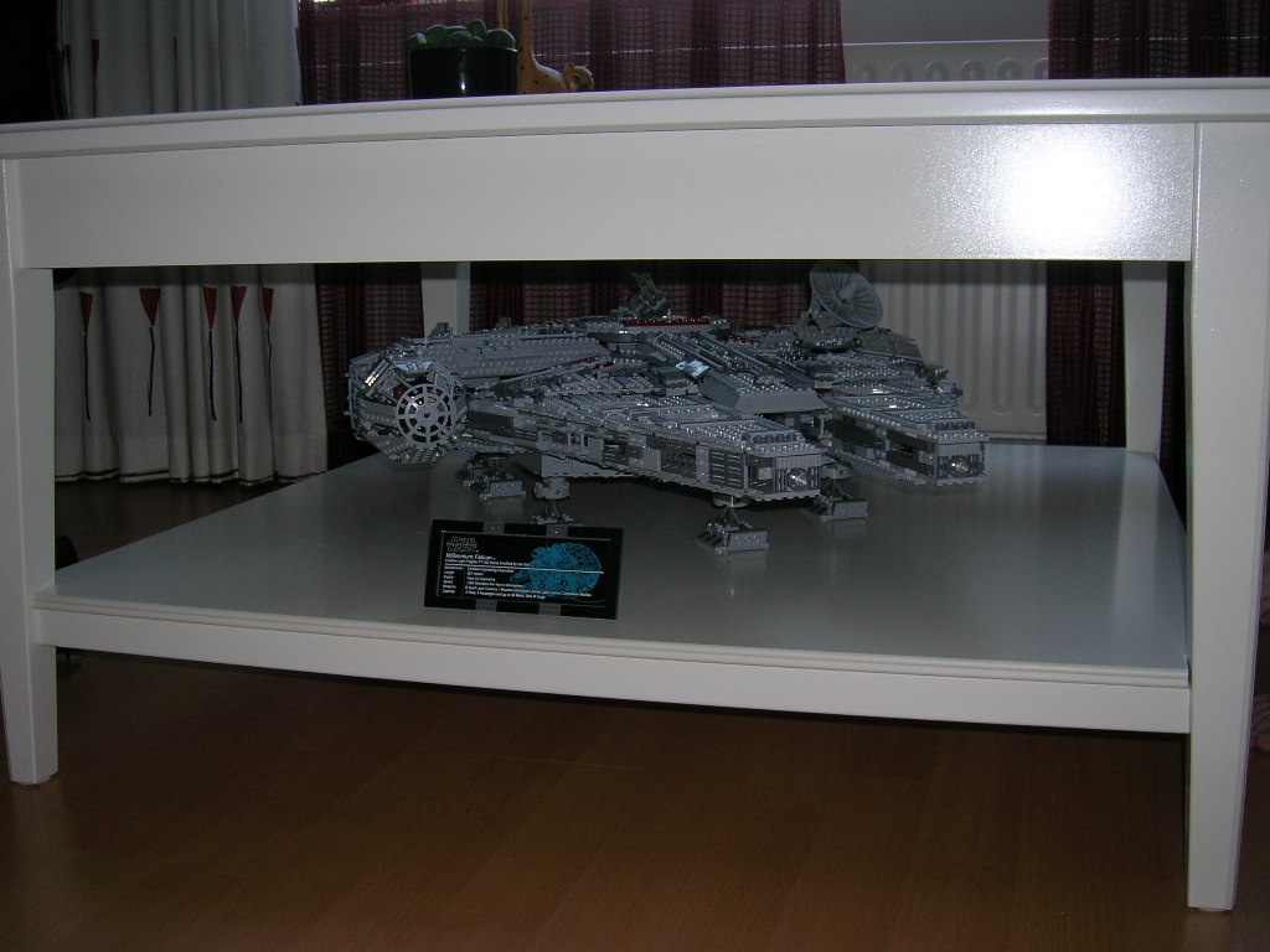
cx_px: 635
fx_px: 1394
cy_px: 476
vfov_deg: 37.7
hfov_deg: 49.0
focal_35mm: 38
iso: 50
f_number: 3
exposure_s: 1/60.1
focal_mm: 6.4
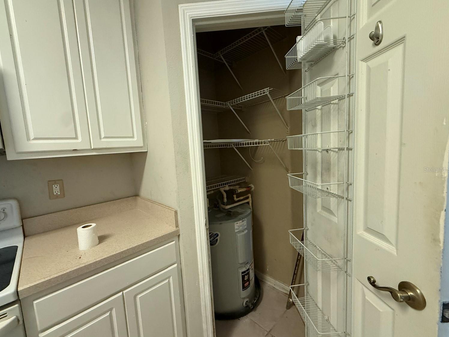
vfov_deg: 81.8
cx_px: 211
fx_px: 195
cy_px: 169
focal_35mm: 15
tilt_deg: -5.7
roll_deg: +3.9
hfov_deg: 98.1
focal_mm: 2.22
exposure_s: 1/60
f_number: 2.2
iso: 500
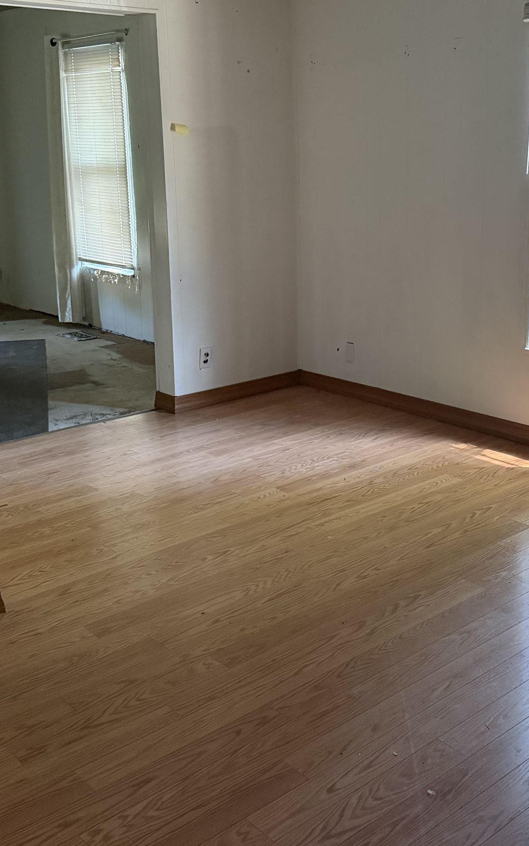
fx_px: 946
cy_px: 355
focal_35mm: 41
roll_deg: +0.5
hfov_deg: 30.9
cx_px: 370
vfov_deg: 48.0
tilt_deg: -10.9
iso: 800
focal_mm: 6.76
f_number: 1.78
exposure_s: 1/55
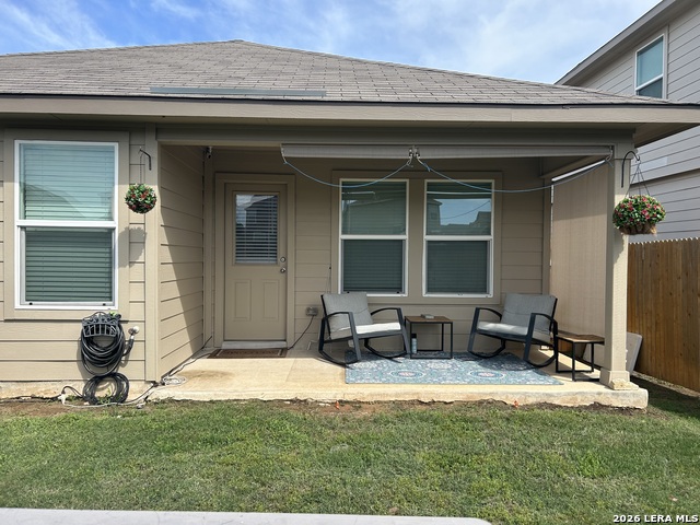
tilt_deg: -1.2
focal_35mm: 26
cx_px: 350
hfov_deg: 67.3
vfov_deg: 53.1
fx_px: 526
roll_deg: -0.6
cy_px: 262
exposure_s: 1/2252
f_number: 1.5
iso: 50
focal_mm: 5.7
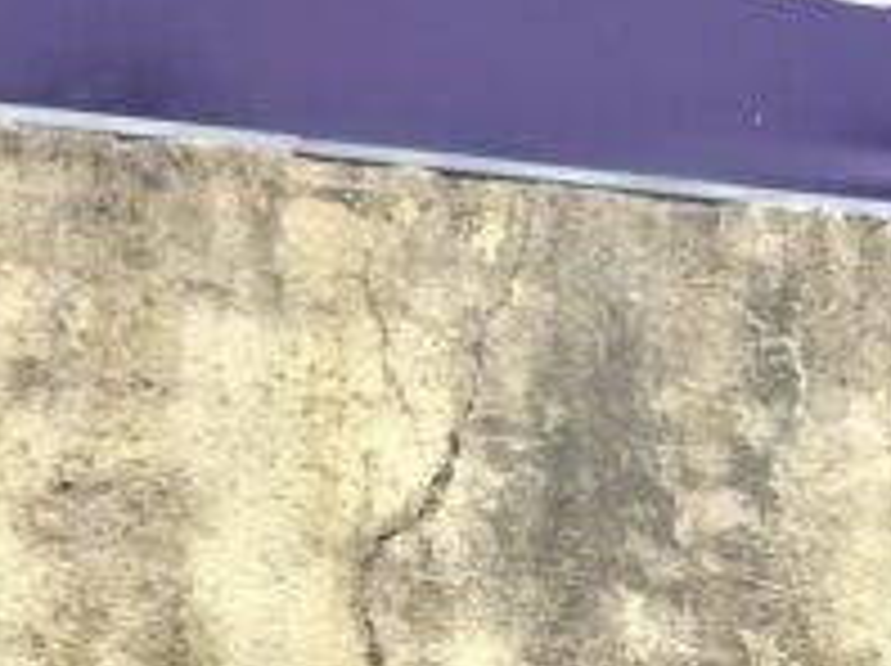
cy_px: 922
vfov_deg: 12.0
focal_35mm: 119
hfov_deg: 14.0
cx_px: 1782
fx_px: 3059
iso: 50
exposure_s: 1/1250
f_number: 1.7
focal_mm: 6.3
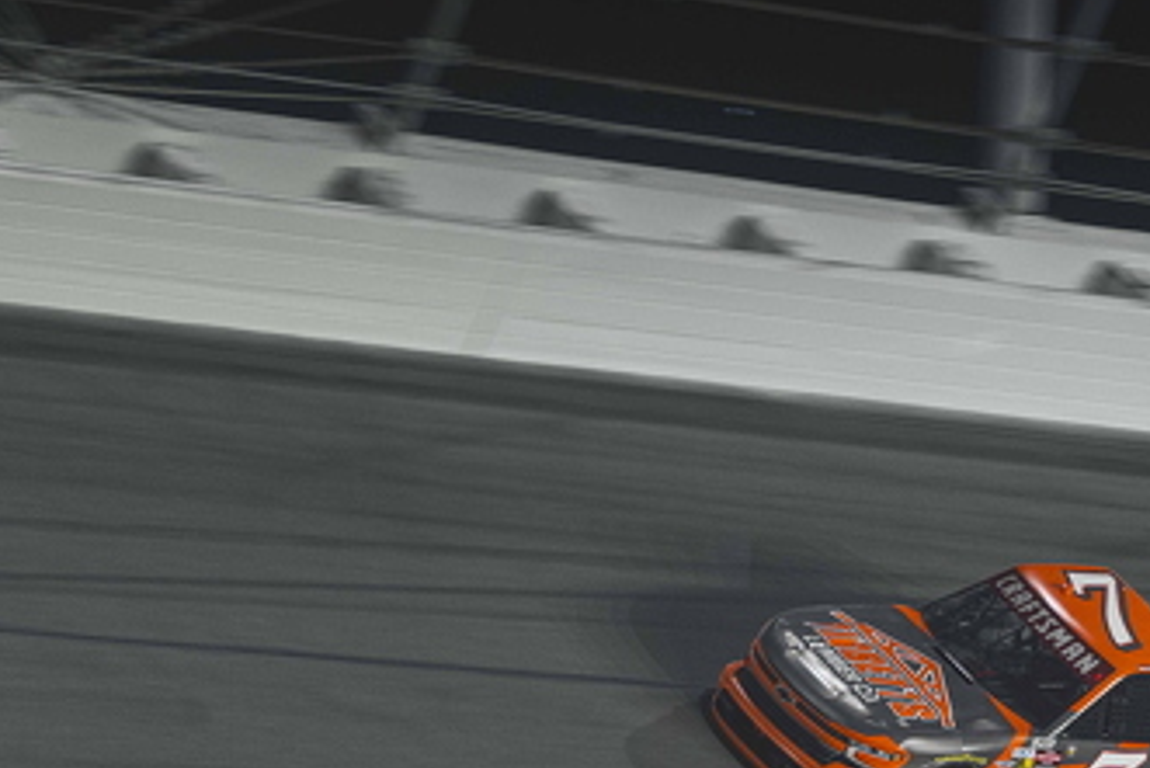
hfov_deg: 7.6
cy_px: 862
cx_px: 1261
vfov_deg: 5.1
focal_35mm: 268
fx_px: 8564
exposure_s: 1/320
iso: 1000
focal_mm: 112
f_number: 2.8
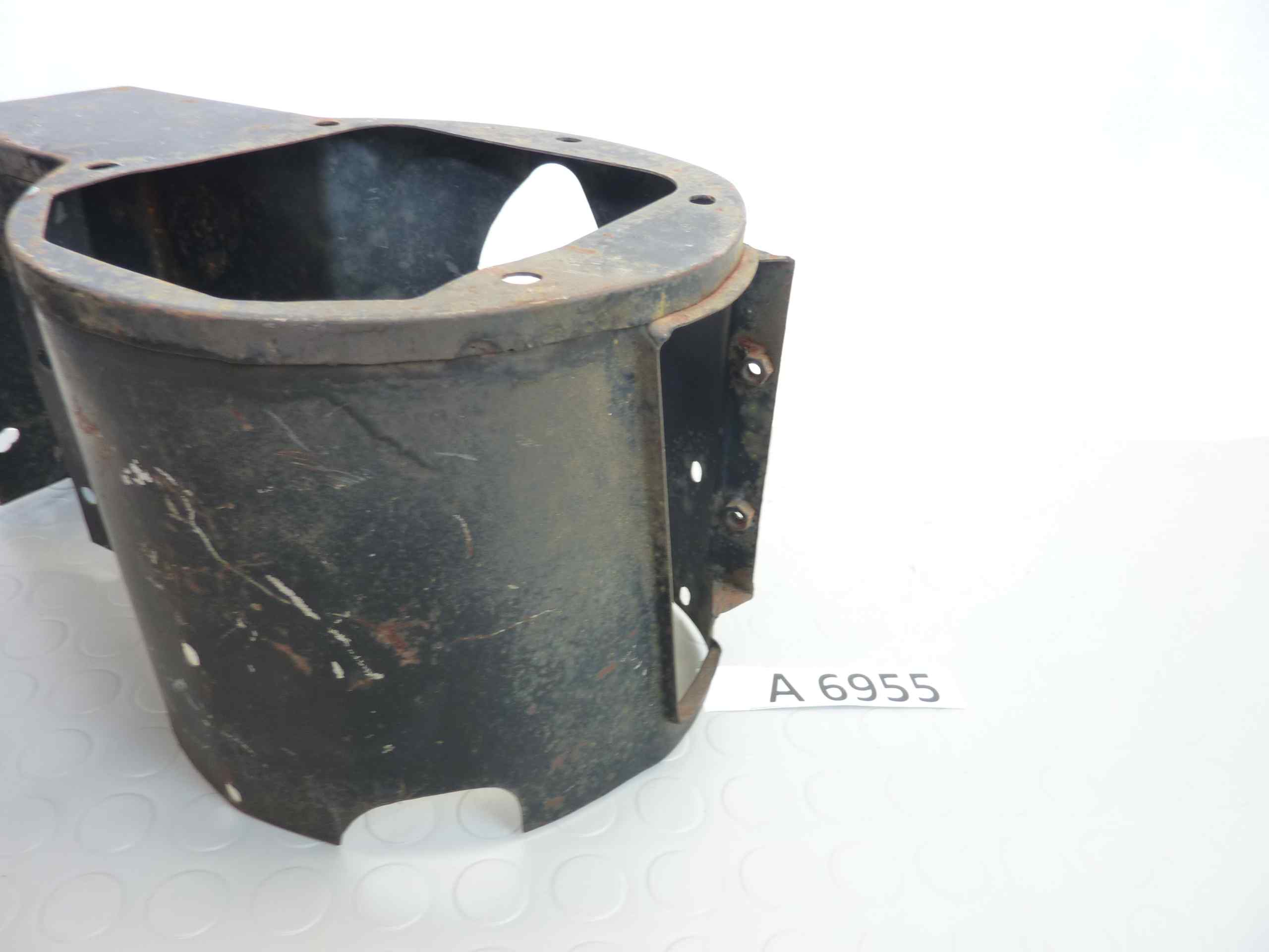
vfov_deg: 54.9
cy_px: 476
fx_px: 916
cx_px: 634
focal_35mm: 25
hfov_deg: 69.4
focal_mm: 4.1
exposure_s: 1/8
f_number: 3.3
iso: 125
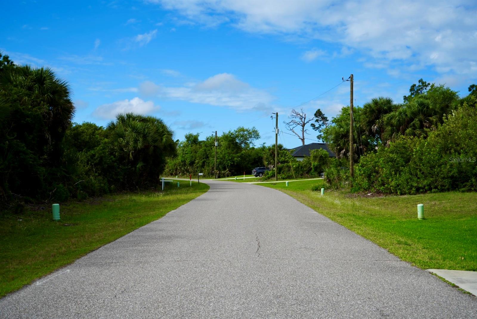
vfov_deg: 33.4
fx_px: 530
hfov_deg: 48.4
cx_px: 238
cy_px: 160
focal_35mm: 40
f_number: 5
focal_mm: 40
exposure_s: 1/1000
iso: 100
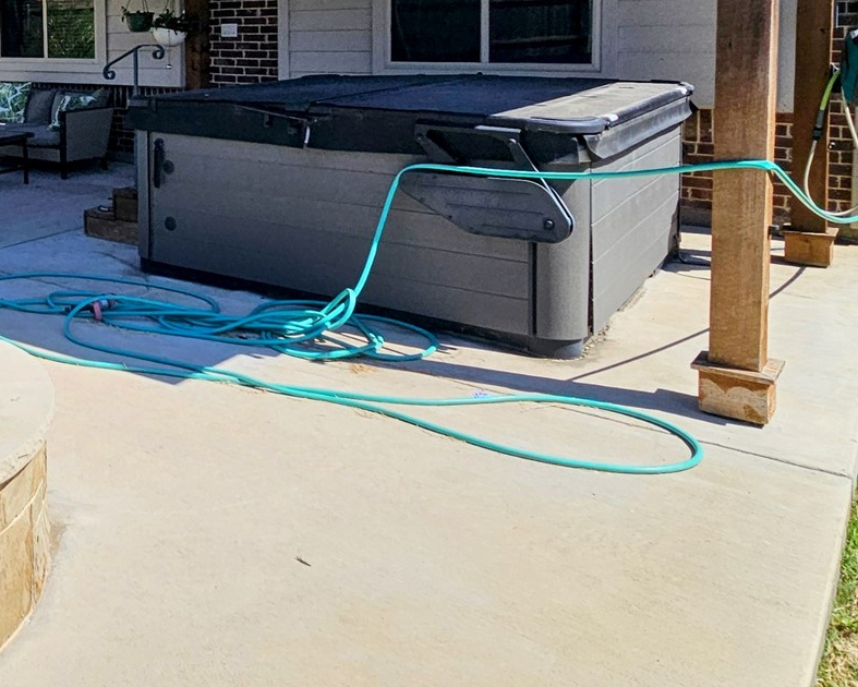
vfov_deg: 41.2
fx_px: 838
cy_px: 75
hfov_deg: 46.1
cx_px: 13
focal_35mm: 33
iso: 50
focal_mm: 2.2
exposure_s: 1/2874
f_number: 2.2
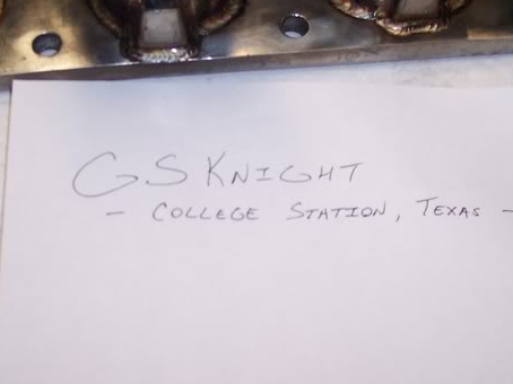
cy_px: 184
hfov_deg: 29.0
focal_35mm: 67
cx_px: 268
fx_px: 992
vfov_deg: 21.9
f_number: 2.8
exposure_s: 1/45
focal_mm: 8
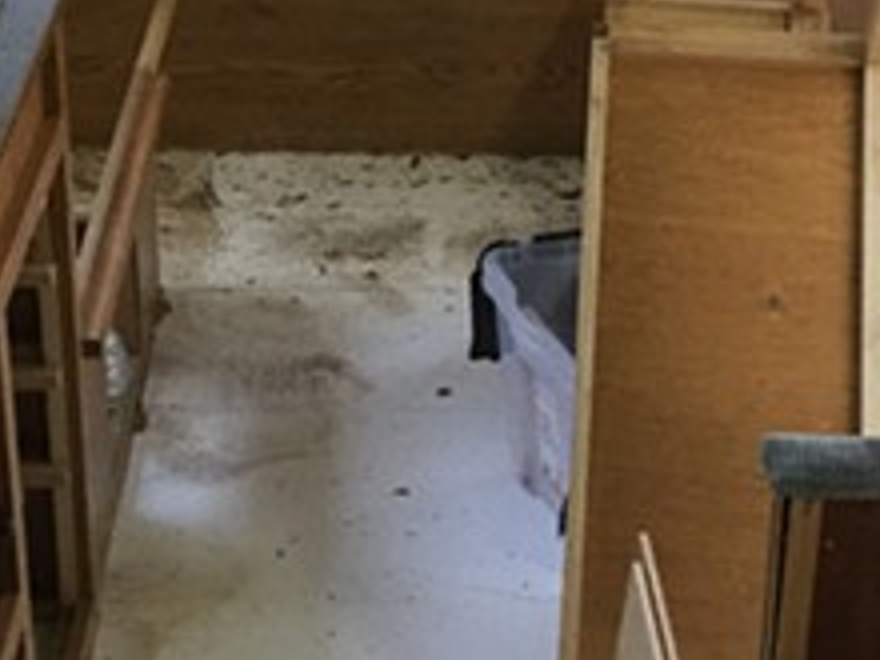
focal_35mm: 90
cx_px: 528
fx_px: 2288
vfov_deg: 16.4
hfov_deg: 21.7
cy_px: 312
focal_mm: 3.3
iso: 40
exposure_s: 1/30
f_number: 2.4
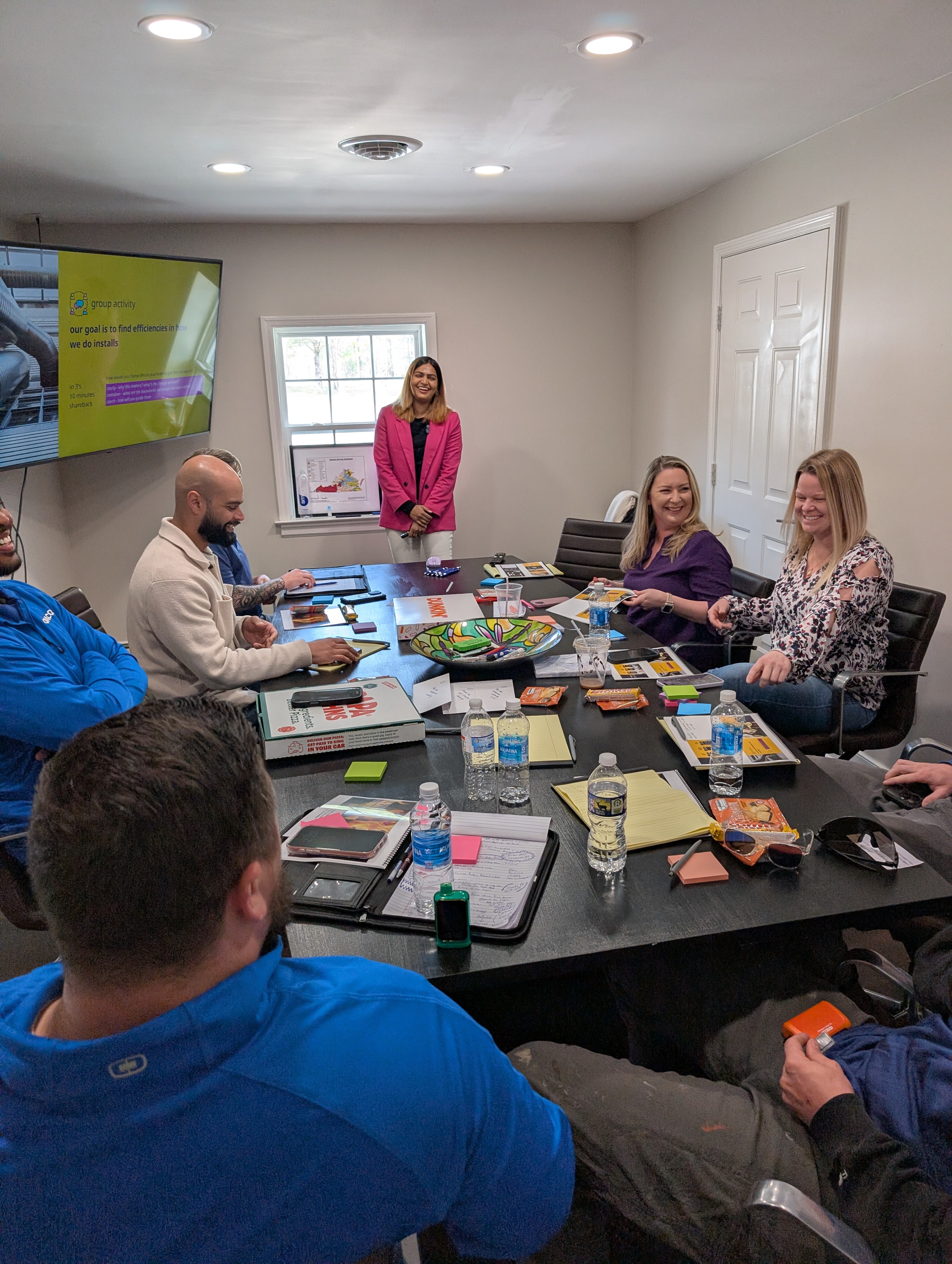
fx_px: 878
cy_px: 632
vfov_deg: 71.5
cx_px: 476
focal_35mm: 24
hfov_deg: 56.9
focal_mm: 6.9
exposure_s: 1/120
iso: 74
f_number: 1.68
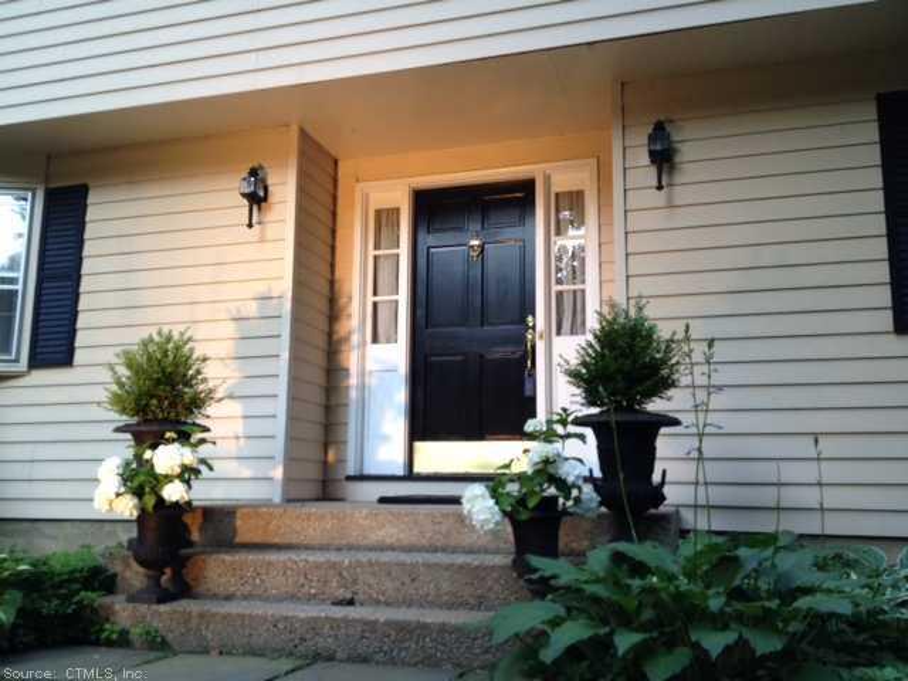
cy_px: 340
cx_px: 454
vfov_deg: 40.7
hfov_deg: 52.6
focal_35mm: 35
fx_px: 918
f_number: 2.4
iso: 100
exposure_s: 1/20
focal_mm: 4.28
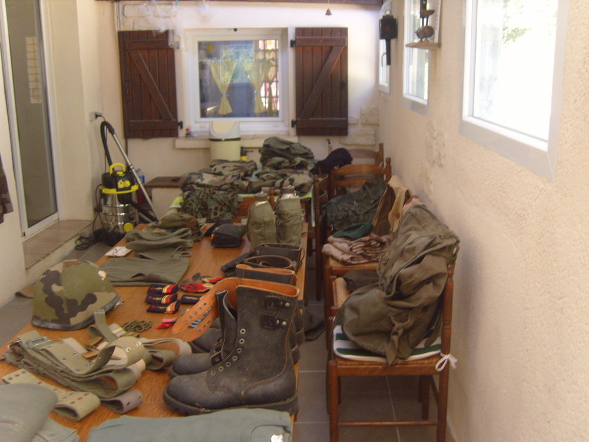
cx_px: 294
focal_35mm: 35
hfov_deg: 52.6
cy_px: 221
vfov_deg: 40.7
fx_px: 596
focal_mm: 7.4
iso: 144
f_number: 2.8
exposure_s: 1/30
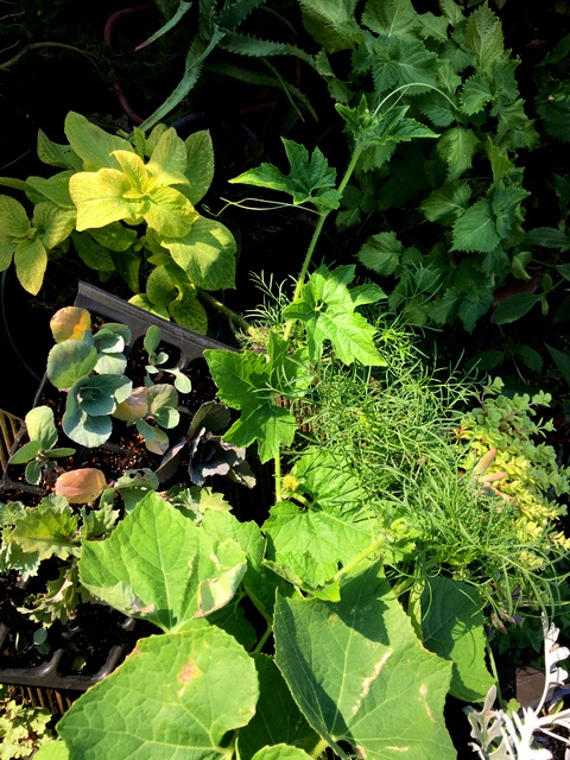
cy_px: 380
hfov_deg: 48.2
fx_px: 637
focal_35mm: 29
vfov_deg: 61.7
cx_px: 285
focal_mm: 4.15
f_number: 2.2
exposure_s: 1/324
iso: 25
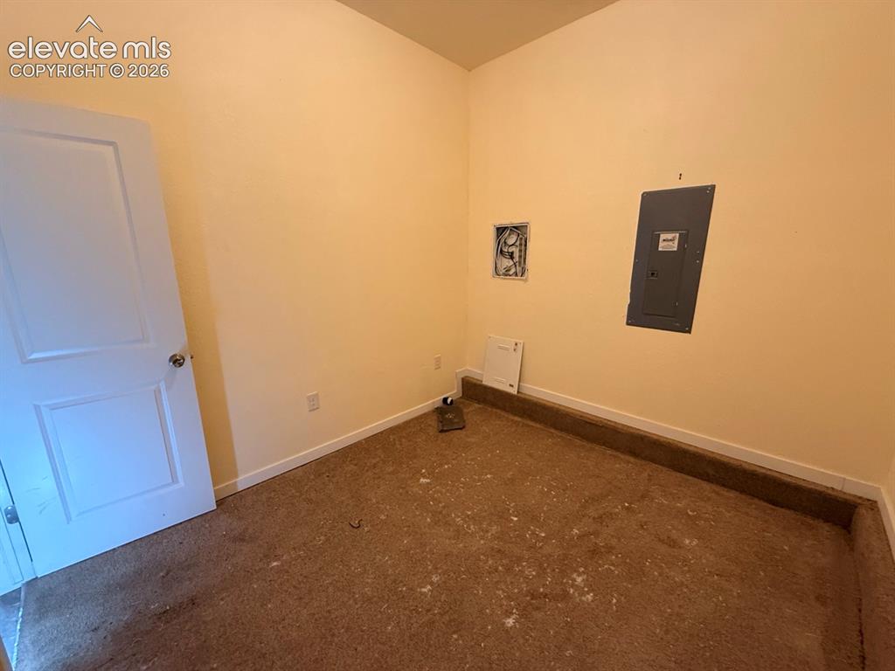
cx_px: 448
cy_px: 336
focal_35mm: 14
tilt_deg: -11.3
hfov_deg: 102.1
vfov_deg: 85.7
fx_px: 362
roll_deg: +0.1
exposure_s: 1/60
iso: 400
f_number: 2.2
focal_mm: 2.22
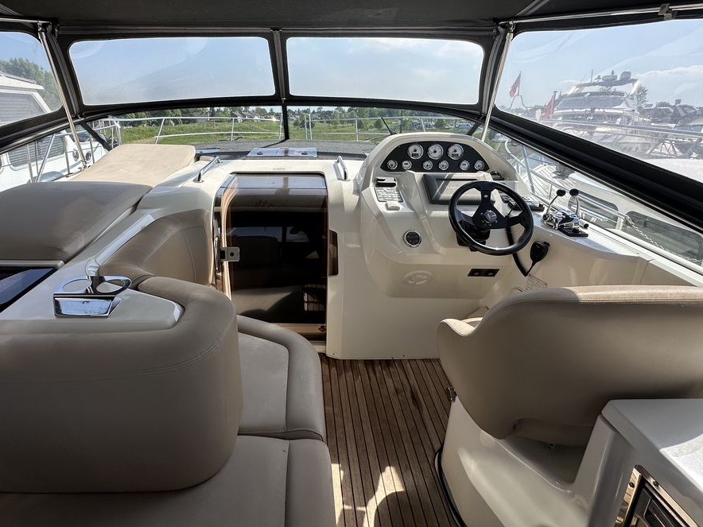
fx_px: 386
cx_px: 295
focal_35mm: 19
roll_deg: +0.6
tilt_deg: -12.6
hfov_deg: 84.0
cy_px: 205
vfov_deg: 67.9
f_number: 2.2
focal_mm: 2.22
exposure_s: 1/1642
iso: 40
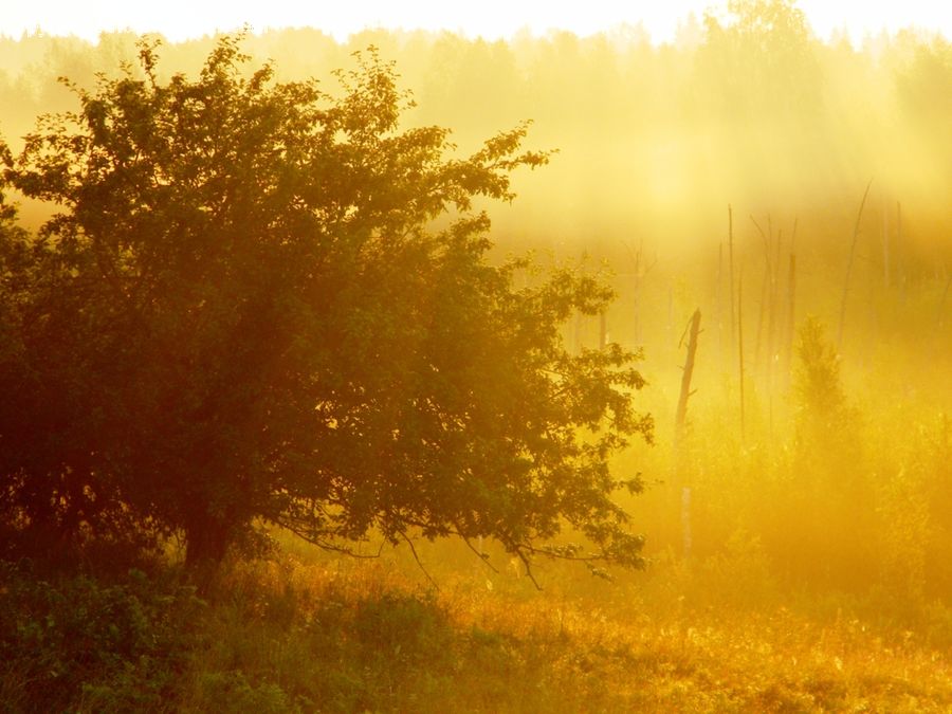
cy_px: 357
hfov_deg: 10.8
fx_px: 5033
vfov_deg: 8.1
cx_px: 476
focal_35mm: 183
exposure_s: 1/168
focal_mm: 33.1
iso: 80
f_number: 5.2
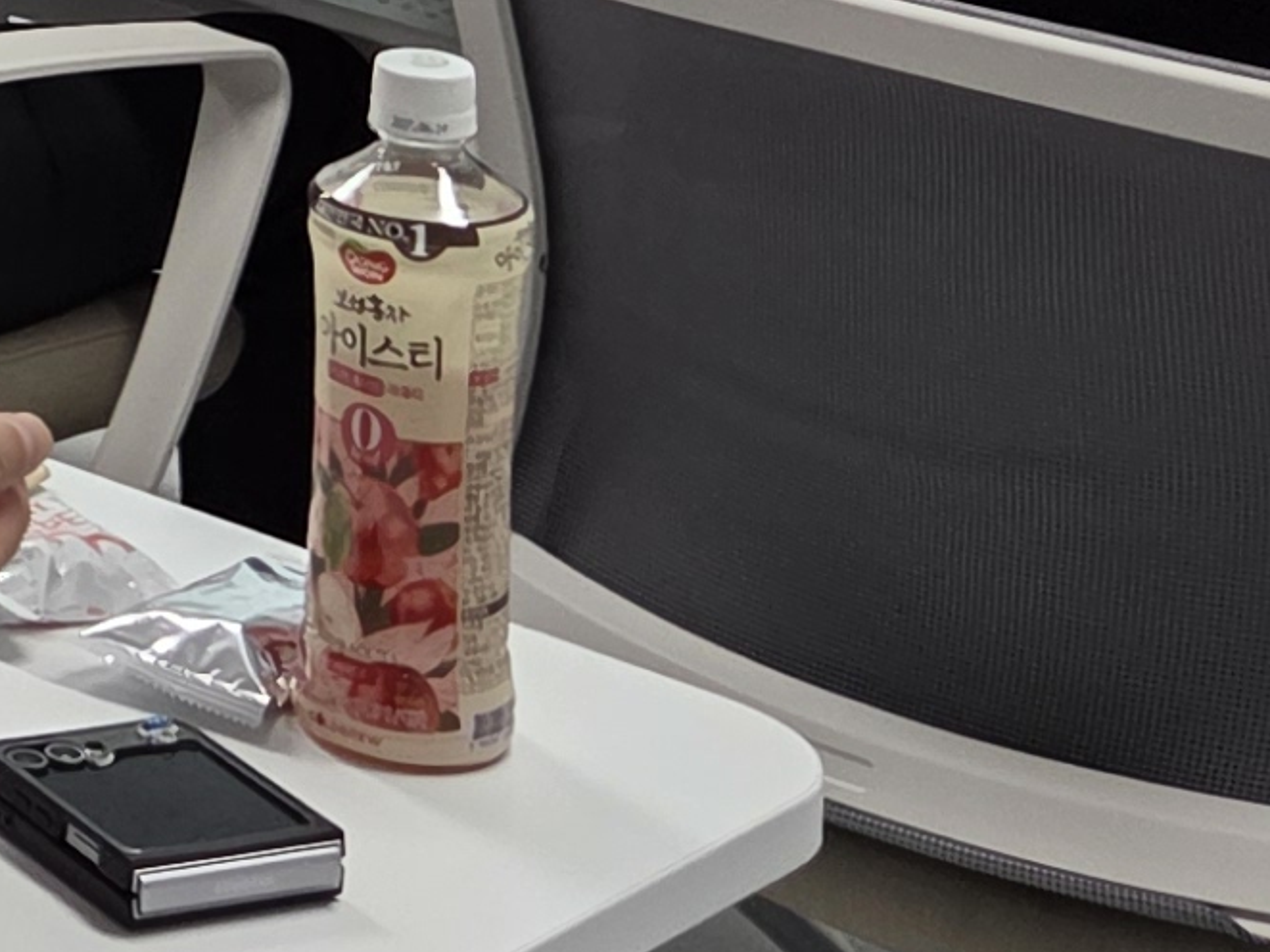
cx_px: -1552
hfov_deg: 12.0
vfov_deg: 10.0
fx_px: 5098
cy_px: -869
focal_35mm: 139
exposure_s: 1/120
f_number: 1.8
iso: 125
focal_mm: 5.4
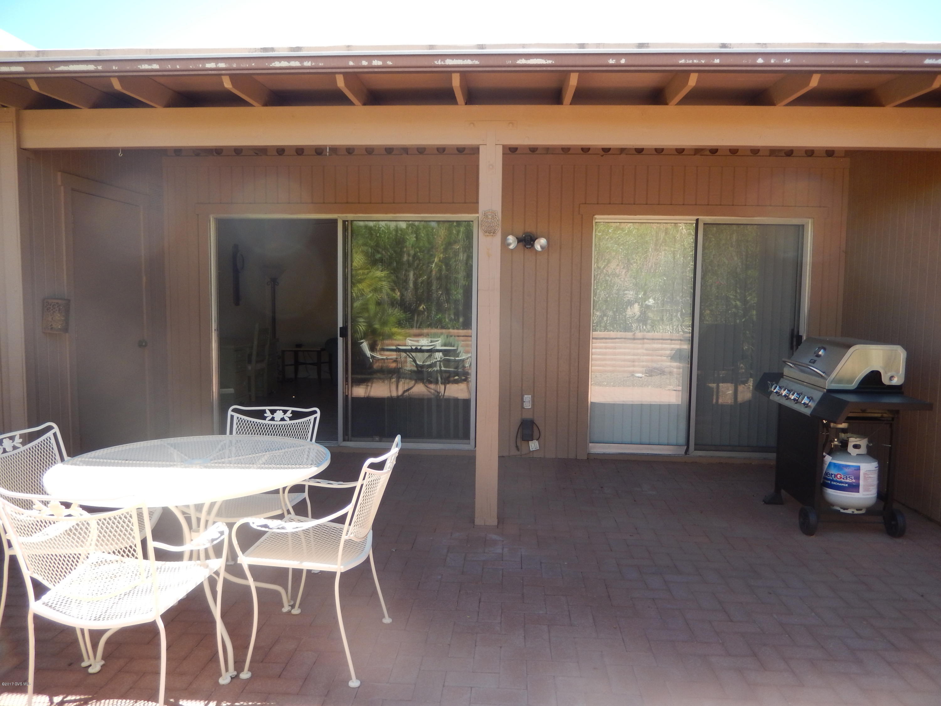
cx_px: 470
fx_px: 680
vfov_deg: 54.9
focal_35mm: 25
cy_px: 353
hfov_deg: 69.4
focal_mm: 4.5
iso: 125
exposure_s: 1/200
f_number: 3.4
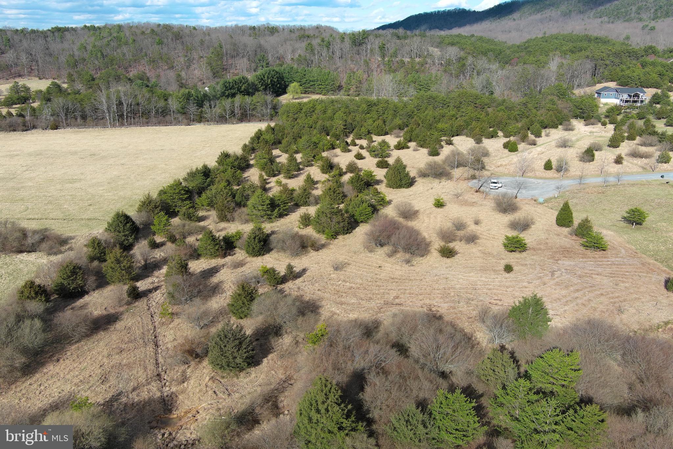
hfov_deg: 63.7
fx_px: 542
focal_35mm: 29
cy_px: 224
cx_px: 336
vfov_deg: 45.0
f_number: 2.8
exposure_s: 1/891
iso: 100
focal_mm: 10.57
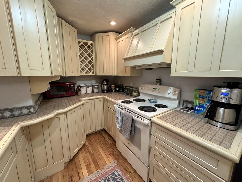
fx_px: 98
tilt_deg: -10.2
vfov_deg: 85.7
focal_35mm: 14
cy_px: 91
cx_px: 121
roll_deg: -0.3
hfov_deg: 102.1
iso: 500
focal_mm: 2.22
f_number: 2.2
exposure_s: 1/60
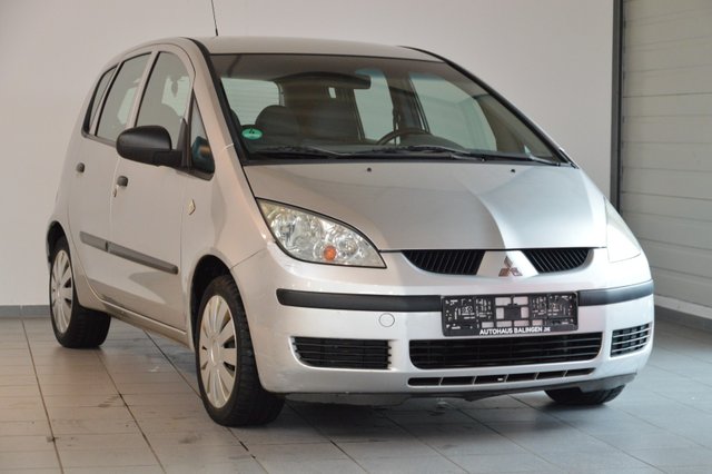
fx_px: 1720
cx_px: 356
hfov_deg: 23.4
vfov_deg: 15.7
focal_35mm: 87
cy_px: 237
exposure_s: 1/60
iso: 1400
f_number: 5
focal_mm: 58
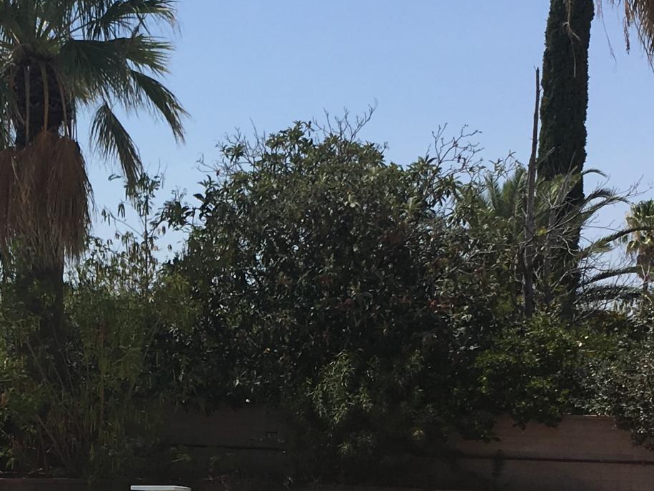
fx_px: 1795
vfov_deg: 15.1
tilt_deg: -4.5
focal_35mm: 95
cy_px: 574
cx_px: 89
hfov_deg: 20.3
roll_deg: -1.2
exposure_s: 1/2747
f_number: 2.2
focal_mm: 4.15
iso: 25
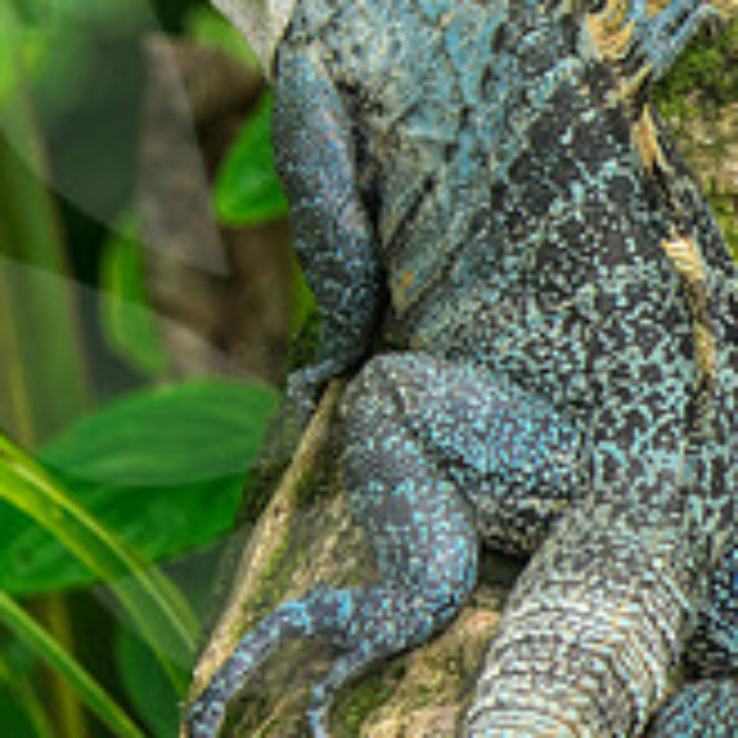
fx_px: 24844
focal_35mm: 1030
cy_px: 202
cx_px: 500
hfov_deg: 1.7
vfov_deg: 1.7
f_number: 4.5
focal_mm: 162.8
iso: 200
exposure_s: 1/80
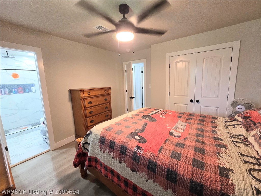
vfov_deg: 89.9
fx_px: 98
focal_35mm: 13
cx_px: 130
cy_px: 98
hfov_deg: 106.2
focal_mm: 2.2
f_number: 2.2
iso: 250
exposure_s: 1/60
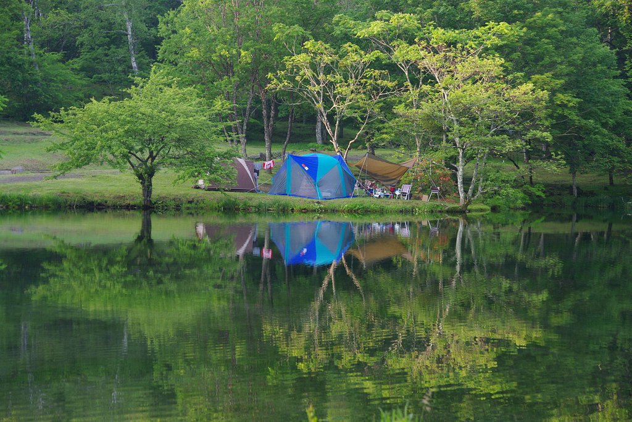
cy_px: 211
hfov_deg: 25.5
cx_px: 316
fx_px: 1396
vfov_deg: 17.2
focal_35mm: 80
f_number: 5.6
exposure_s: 1/80
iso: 200
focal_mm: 53
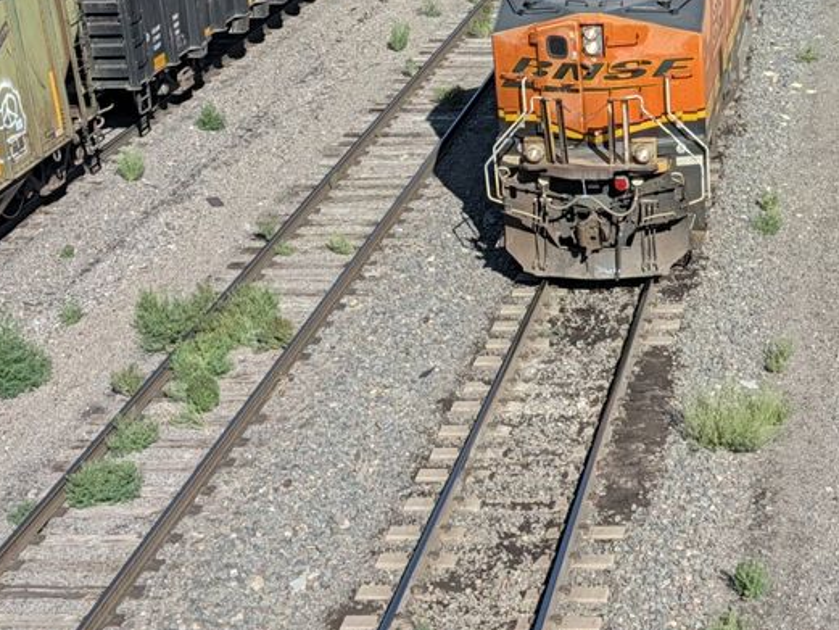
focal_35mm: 59
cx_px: 581
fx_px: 1430
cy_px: 140
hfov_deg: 32.3
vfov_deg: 24.5
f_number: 1.68
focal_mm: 6.9
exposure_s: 1/1495
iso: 21
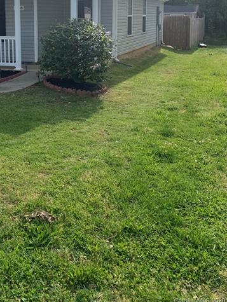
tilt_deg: -3.7
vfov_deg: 42.8
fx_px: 367
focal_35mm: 42
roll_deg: +2.1
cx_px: 46
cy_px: 61
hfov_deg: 33.4
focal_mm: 4.25
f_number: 1.8
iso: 25
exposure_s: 1/1468
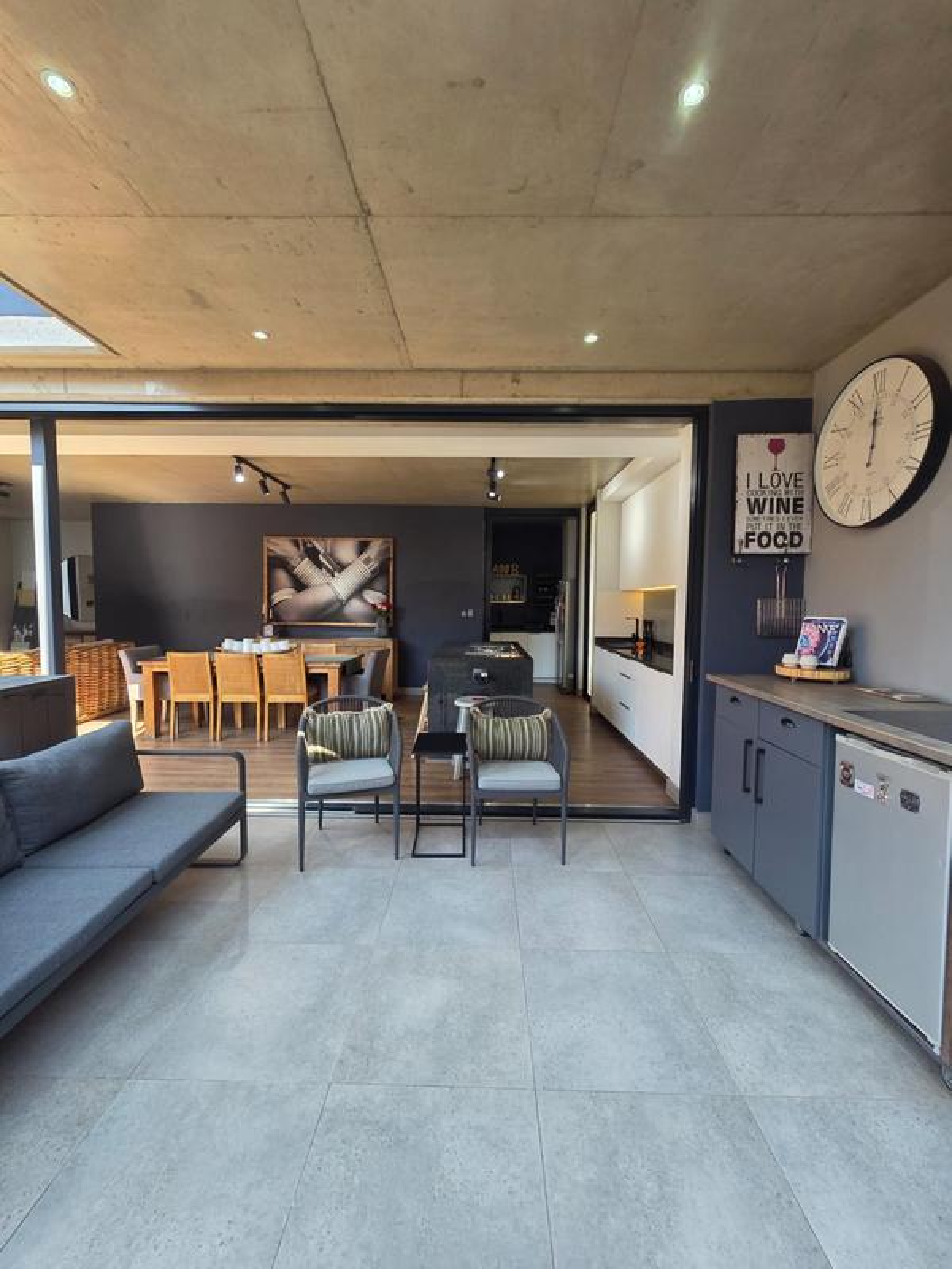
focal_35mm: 13
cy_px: 634
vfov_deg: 106.2
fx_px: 477
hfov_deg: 89.9
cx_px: 476
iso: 250
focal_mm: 2.2
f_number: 1.9
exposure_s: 1/359
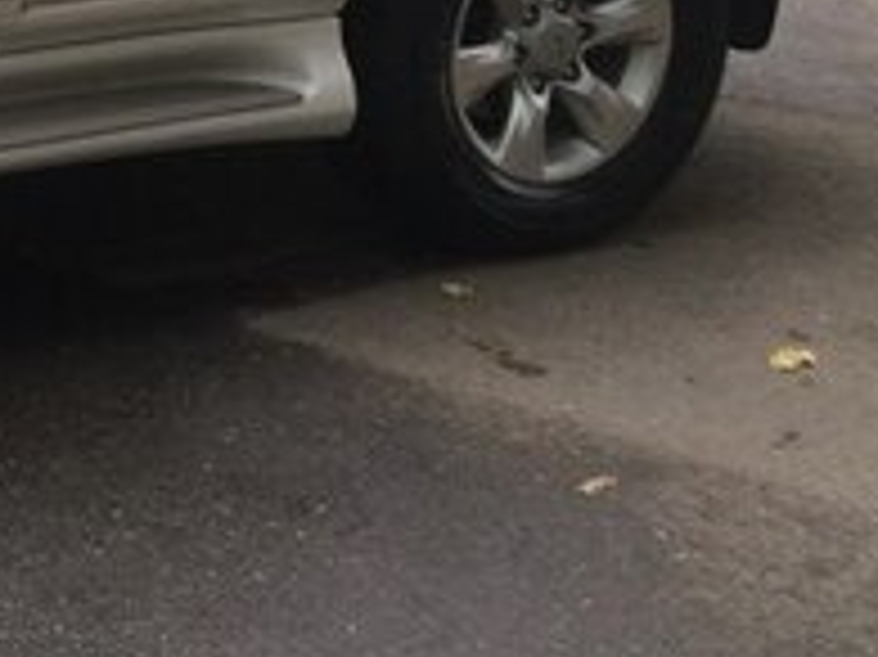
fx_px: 2484
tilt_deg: -11.0
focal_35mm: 98
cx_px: -486
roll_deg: +3.0
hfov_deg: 17.7
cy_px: -88
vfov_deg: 14.7
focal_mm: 4.15
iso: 32
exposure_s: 1/50
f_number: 2.2
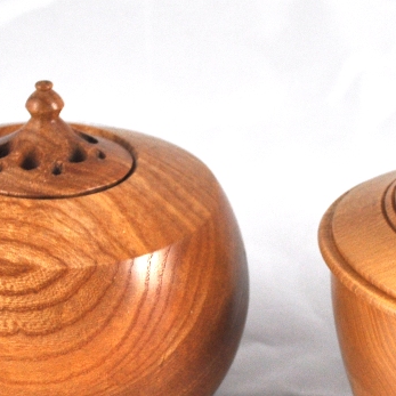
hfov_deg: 20.0
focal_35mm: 86
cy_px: 282
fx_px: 1113
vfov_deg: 20.1
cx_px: 289
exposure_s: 1/125
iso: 220
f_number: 5.6
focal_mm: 26
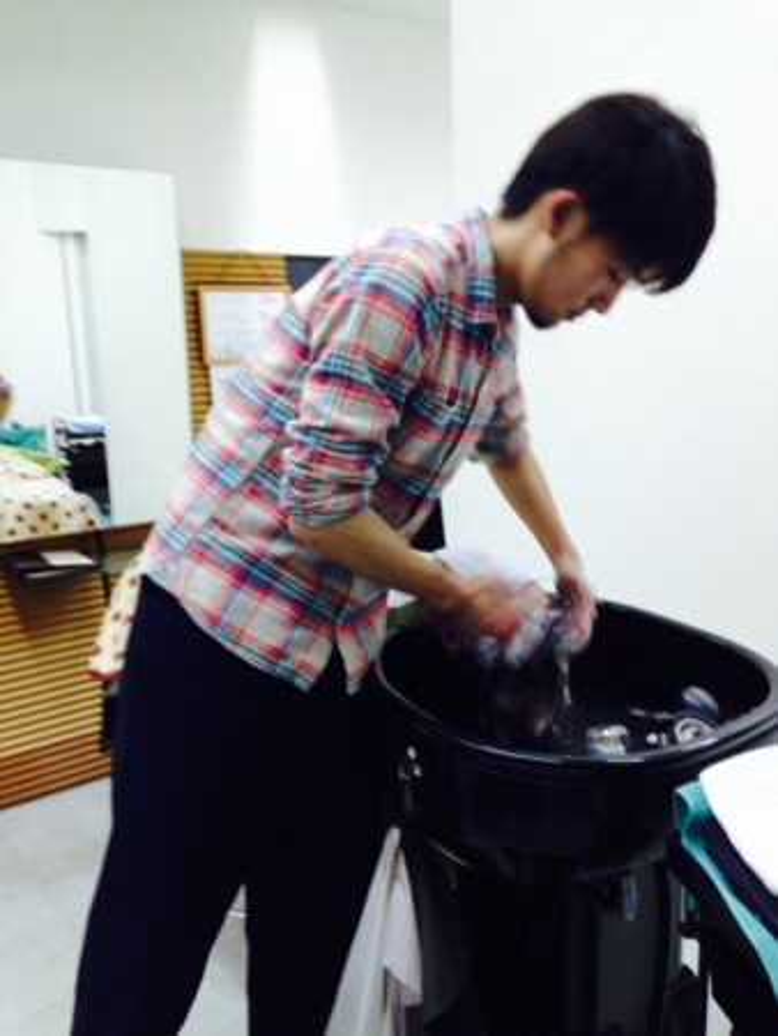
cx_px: 389
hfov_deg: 43.0
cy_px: 518
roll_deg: +0.0
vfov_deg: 55.3
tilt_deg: -12.2
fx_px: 988
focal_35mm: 33
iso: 64
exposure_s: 1/20
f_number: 2.4
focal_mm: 4.12
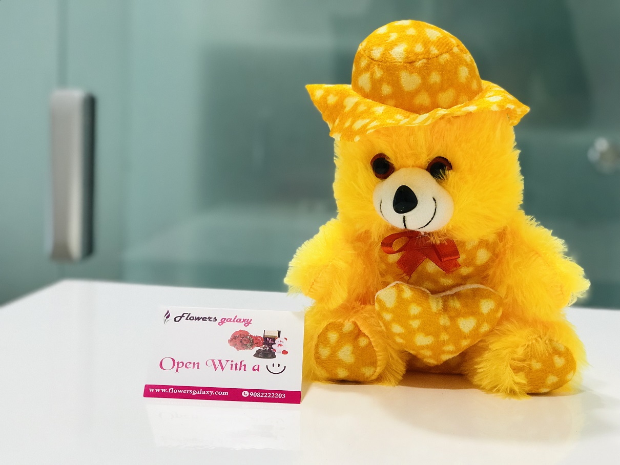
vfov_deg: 25.7
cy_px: 232
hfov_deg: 33.8
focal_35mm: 57
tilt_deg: -7.5
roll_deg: -2.5
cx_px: 310
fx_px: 1021
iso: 64
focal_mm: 6.6
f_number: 2.8
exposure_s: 1/50
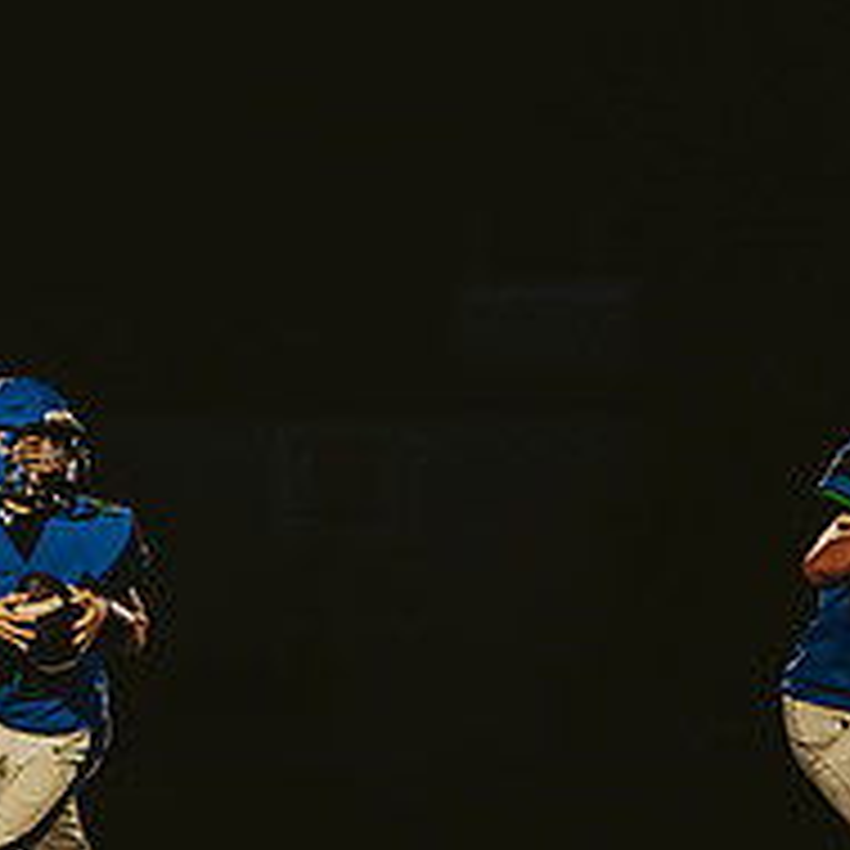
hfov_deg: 3.4
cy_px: 614
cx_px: -31
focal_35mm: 522
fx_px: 14502
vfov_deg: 3.4
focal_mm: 200
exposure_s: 1/1000
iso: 2500
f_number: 2.8
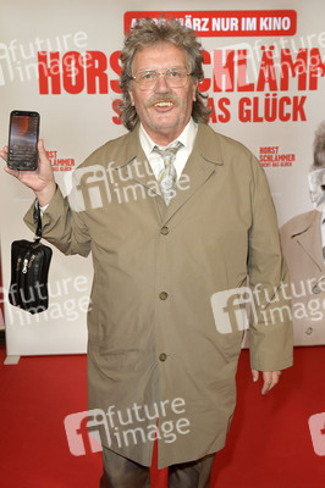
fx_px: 434
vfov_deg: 58.8
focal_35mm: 32
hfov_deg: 41.0
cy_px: 244
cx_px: 162
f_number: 6.3
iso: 1250
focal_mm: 32
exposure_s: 1/200
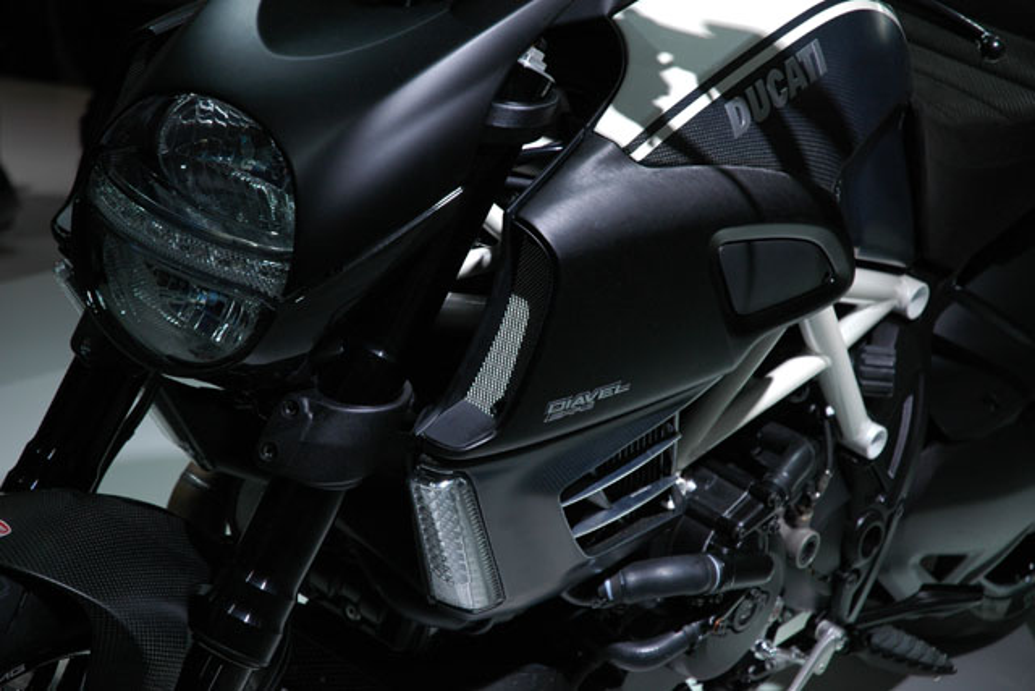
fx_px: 2674
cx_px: 518
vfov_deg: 14.7
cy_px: 346
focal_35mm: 93
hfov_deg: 21.9
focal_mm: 62
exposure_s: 1/160
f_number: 4.5
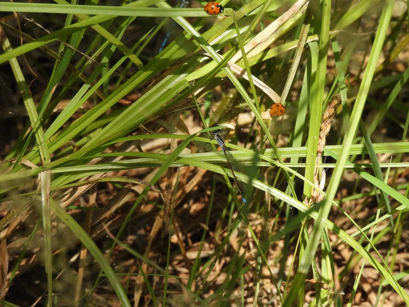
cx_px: 204
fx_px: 7680
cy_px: 154
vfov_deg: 2.3
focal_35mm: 650
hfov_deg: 3.1
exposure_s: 1/250
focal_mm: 116
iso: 100
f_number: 5.6
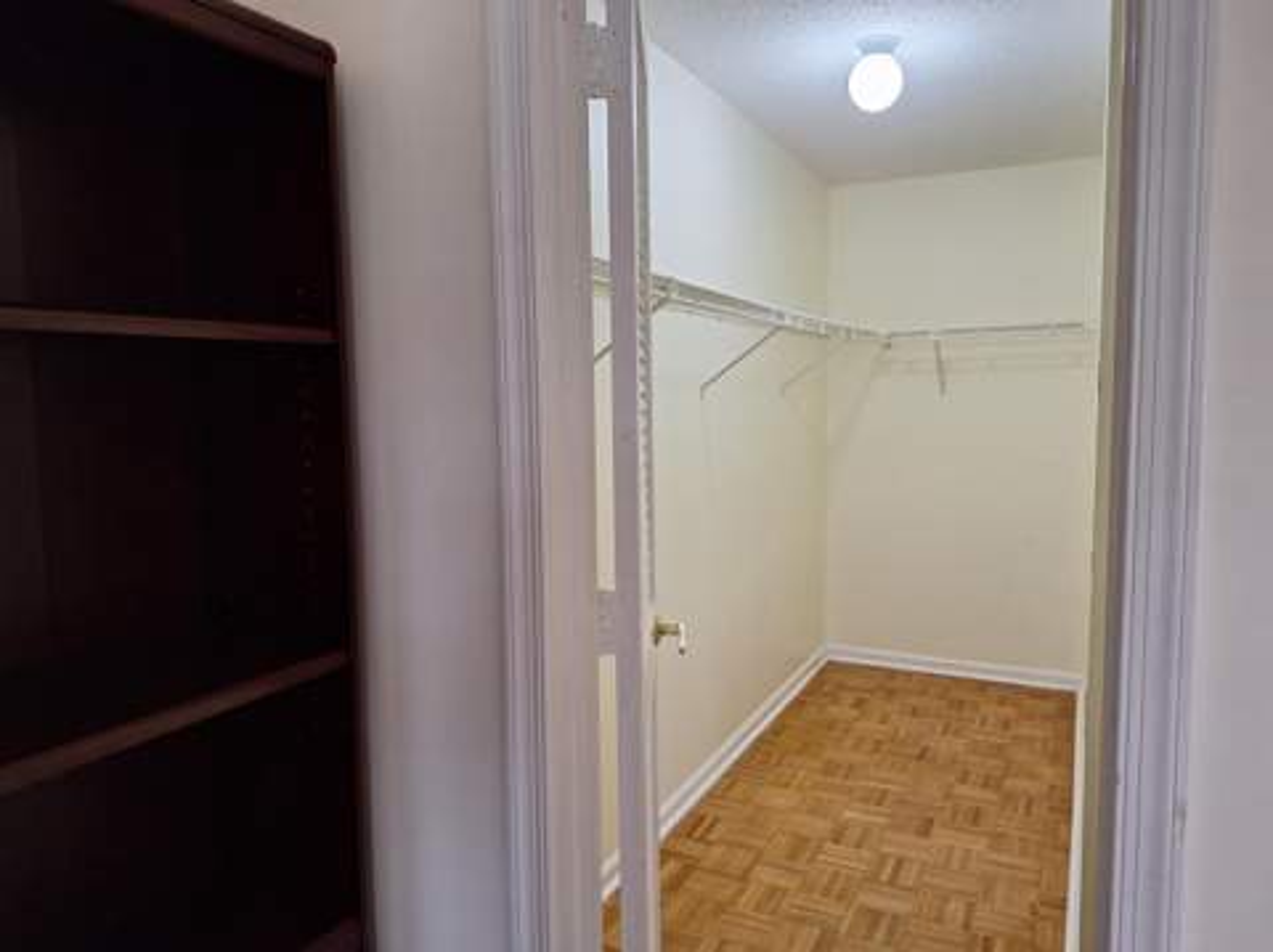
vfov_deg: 58.8
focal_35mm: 23
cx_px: 636
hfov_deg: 74.0
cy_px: 476
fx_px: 845
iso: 125
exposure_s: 1/40
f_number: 1.8
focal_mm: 5.54
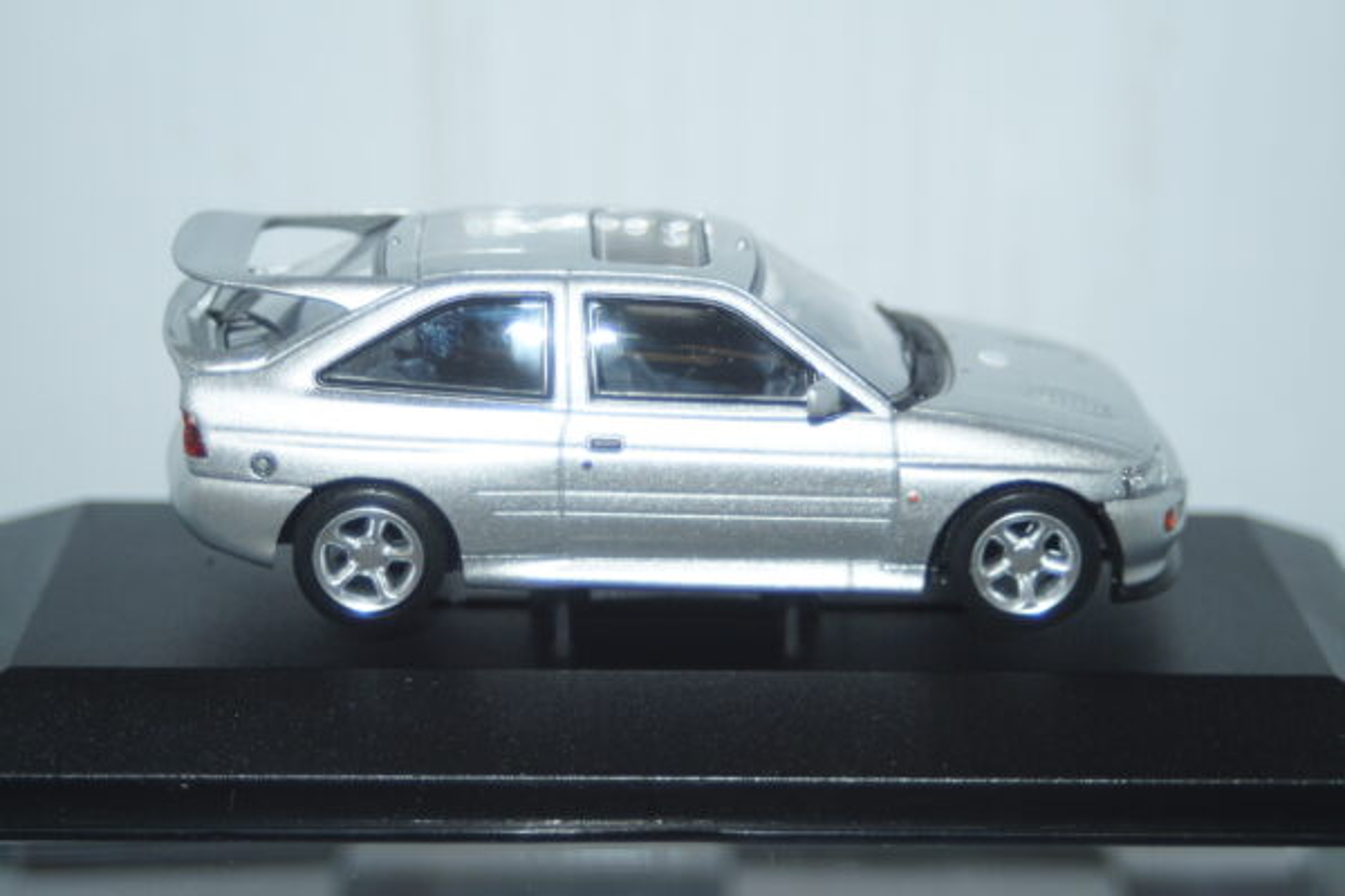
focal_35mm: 90
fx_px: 3362
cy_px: 448
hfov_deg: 22.6
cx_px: 672
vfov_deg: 15.2
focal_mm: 60
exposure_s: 1/60
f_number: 5.6
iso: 250
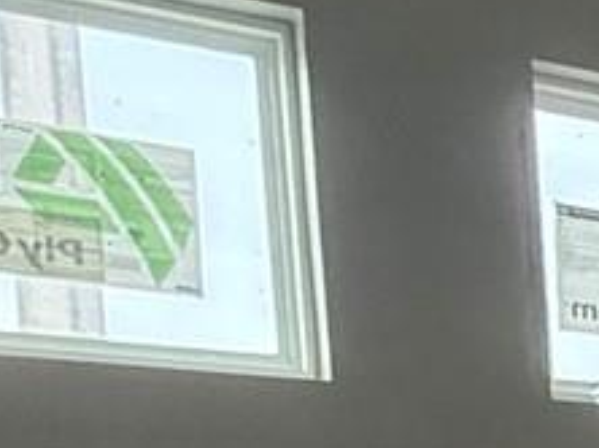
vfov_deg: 13.2
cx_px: 1533
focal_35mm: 101
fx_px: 1746
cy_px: 807
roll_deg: -0.3
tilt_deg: -5.8
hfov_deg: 13.1
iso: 320
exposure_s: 1/99
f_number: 2.2
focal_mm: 2.22
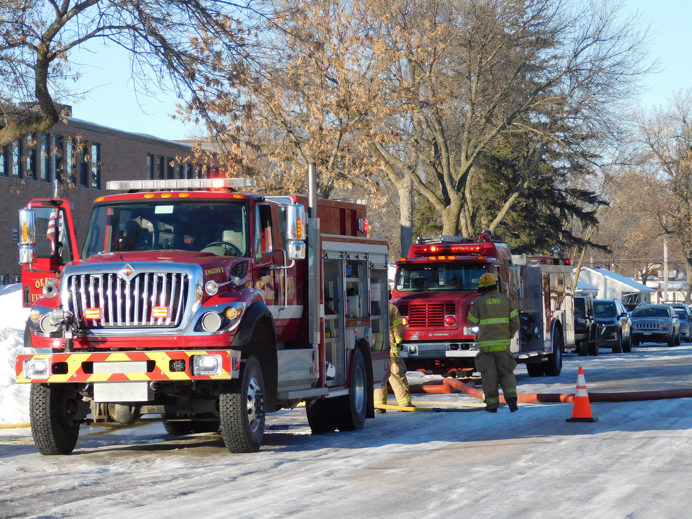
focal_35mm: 136
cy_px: 283
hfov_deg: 14.5
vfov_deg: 10.9
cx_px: 320
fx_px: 2719
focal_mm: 20.3
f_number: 4.8
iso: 125
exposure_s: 1/400
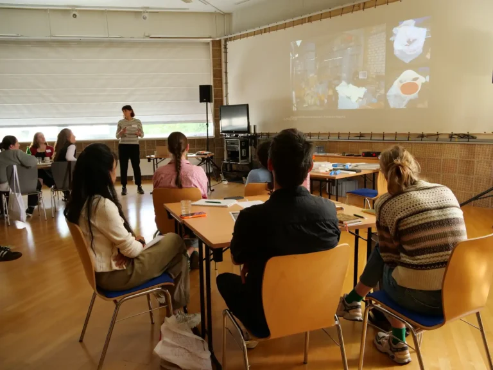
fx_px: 427
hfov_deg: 60.0
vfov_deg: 46.8
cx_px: 246
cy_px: 185
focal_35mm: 30
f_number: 6.3
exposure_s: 1/25
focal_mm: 15
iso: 800
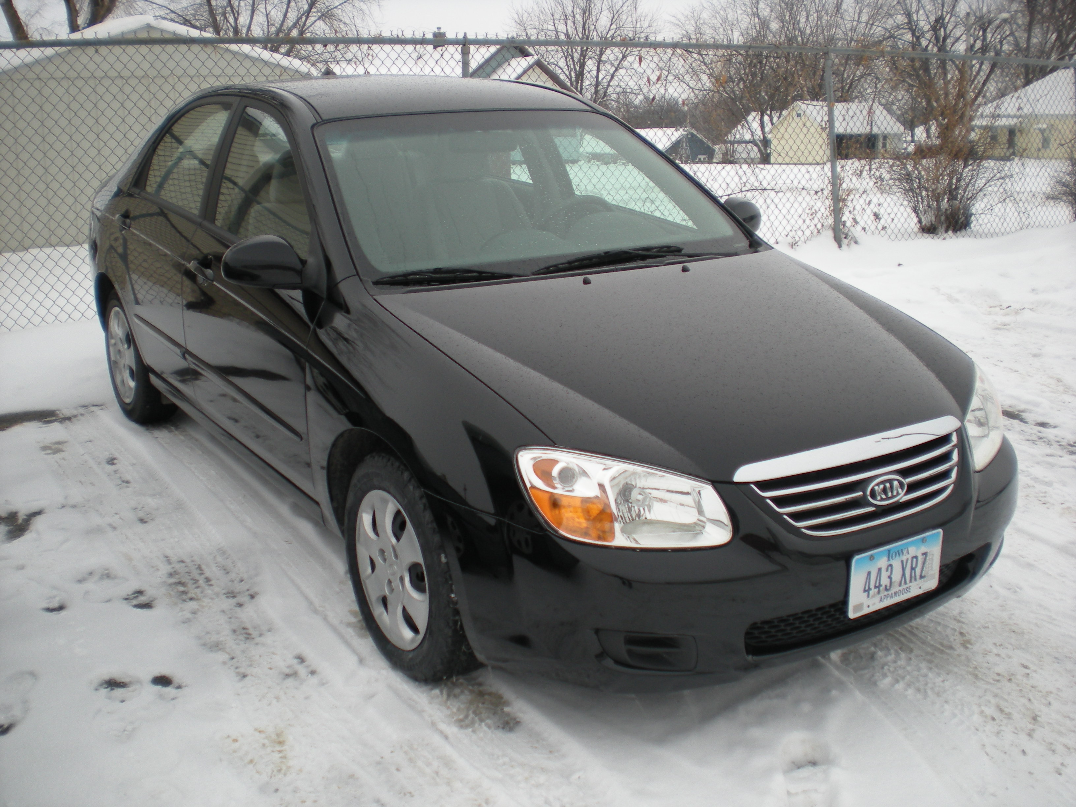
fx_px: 1181
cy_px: 404
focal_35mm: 38
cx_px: 538
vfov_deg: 37.7
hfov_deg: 49.0
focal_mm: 6.3
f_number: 3.1
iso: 64
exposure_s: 1/143
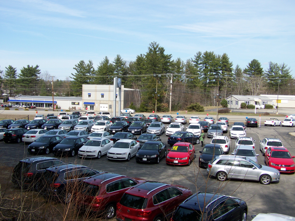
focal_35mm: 38
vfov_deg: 37.7
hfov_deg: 49.0
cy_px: 110
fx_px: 324
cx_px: 148
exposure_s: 1/400
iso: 64
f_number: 4
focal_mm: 6.3
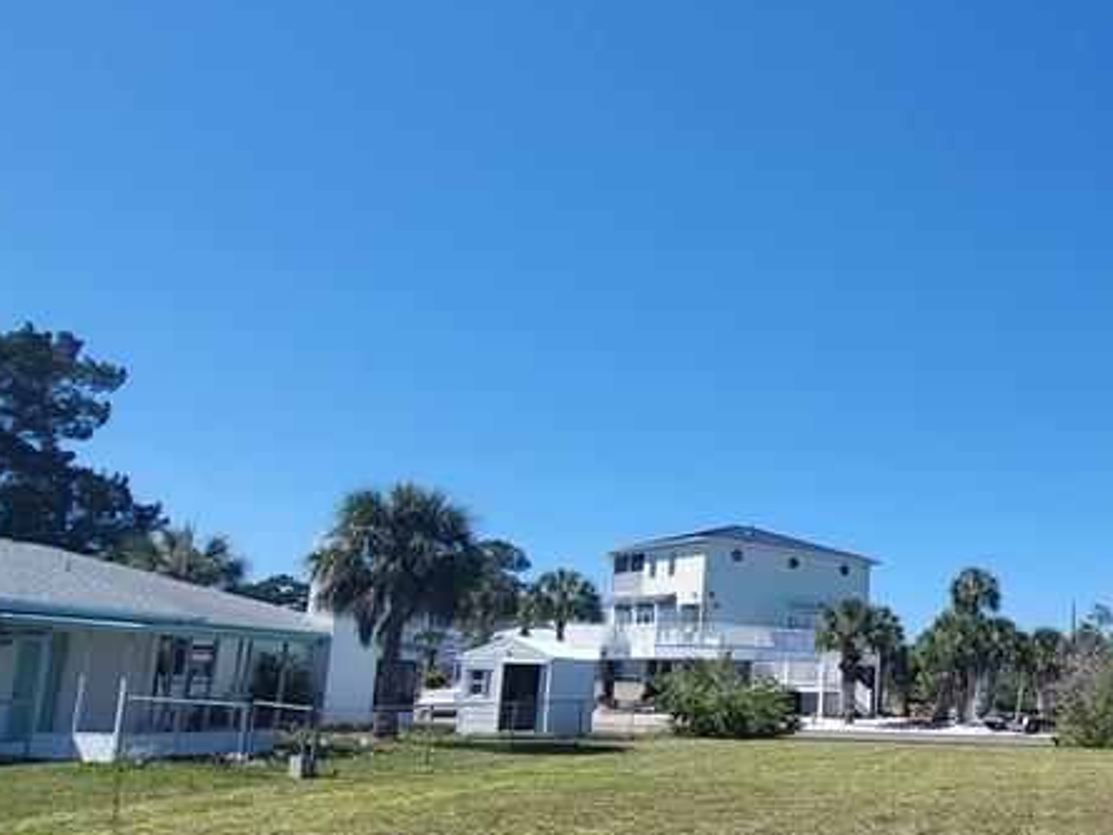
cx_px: 1015
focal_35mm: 30
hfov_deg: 52.3
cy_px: 552
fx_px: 965
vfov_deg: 46.1
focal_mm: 1.74
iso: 32
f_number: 2.2
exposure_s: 1/1108
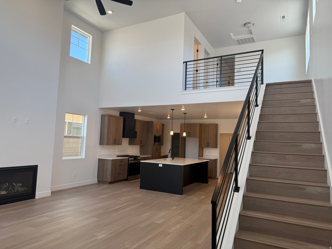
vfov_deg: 56.8
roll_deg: -2.0
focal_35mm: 24
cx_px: 166
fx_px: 230
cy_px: 124
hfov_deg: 71.6
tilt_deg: +6.0
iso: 64
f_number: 1.78
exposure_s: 1/185
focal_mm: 6.76
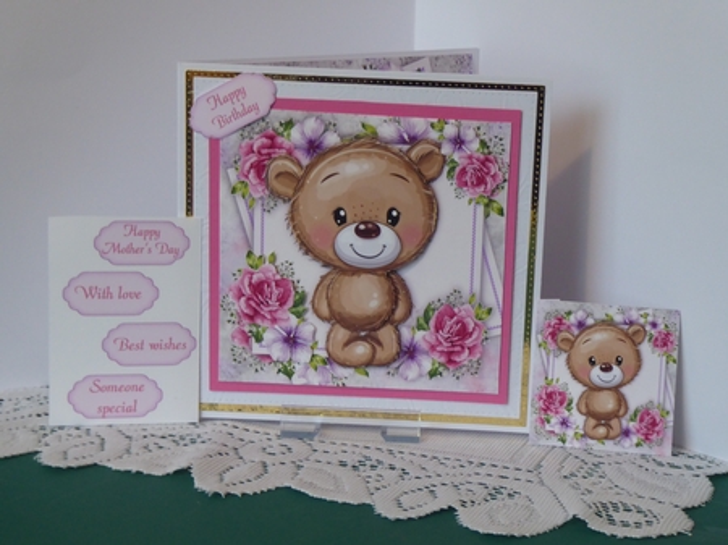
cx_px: 364
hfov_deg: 23.0
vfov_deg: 17.3
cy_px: 272
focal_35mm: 85
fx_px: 1787
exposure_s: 1/20
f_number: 4.7
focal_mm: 14.1
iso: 400
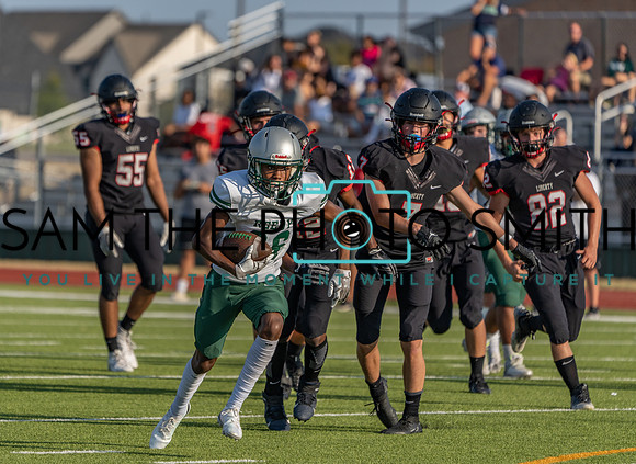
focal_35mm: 373
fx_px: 6781
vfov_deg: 3.9
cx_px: 269
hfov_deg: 5.4
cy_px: 222
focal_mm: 330
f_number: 5.6
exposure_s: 1/1250
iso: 125
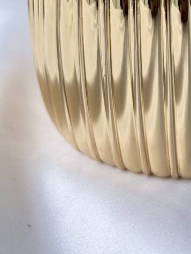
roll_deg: +0.0
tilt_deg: -24.2
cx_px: 180
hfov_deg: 13.1
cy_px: -12
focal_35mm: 112
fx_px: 823
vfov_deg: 17.1
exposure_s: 1/1311
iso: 32
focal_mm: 5.96
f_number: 1.6
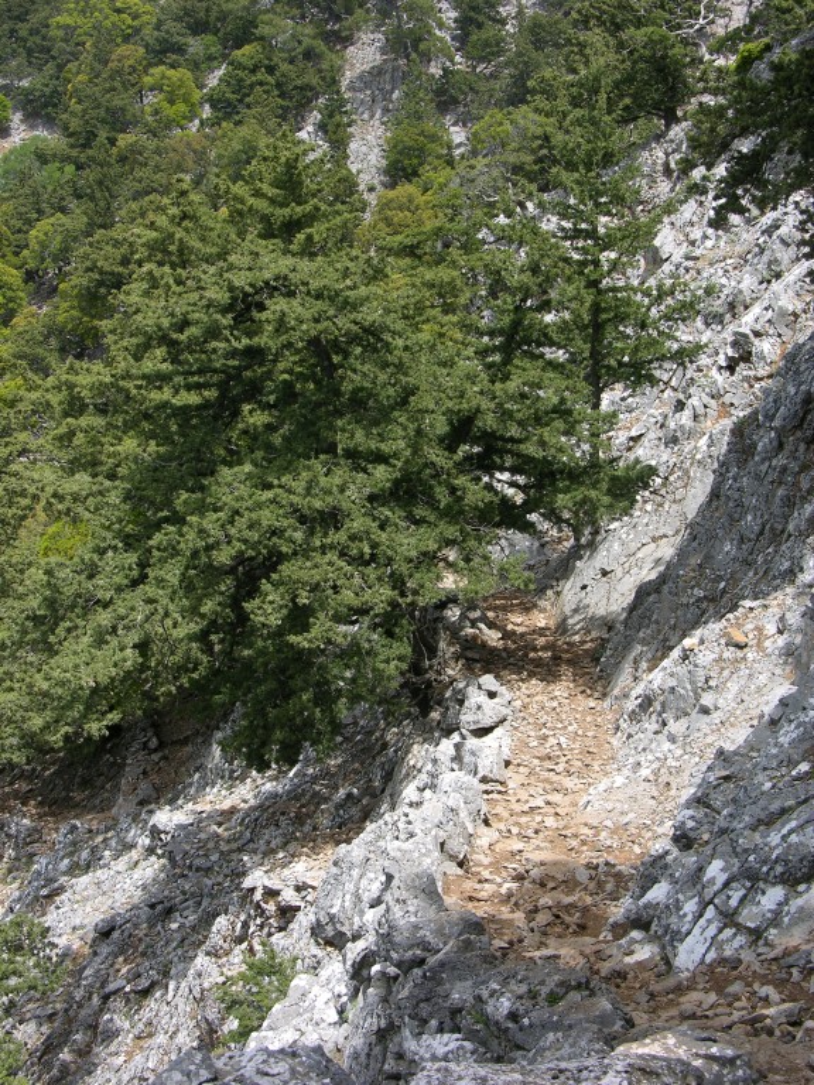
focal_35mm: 54
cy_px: 542
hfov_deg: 27.0
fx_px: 1693
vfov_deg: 35.5
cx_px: 407
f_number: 4.4
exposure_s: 1/223
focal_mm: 13.7
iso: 50
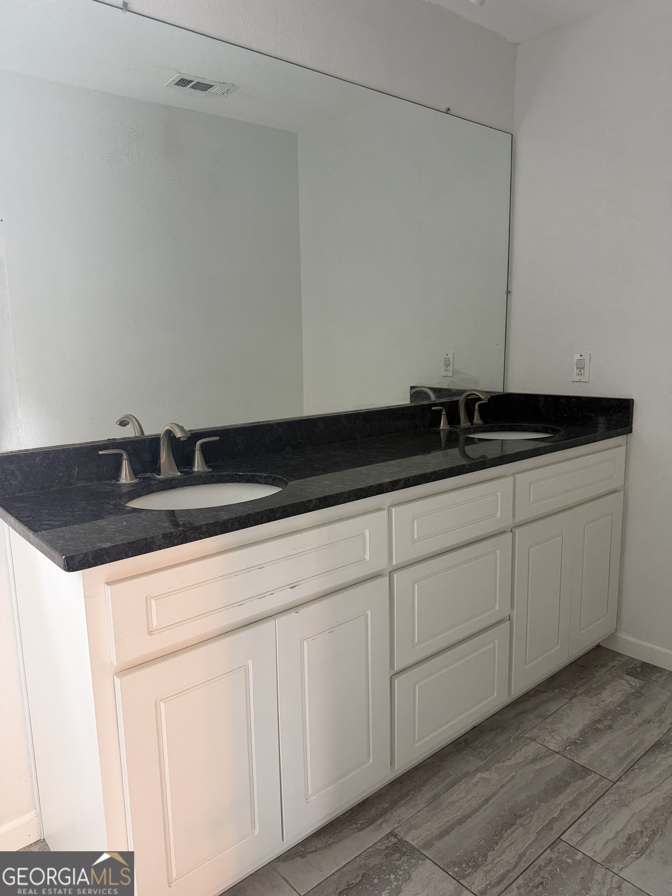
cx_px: 336
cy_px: 448
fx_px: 621
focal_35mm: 24
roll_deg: +1.1
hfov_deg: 56.8
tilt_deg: -10.6
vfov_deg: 71.6
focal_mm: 6.76
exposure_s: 1/60
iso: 500
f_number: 1.78
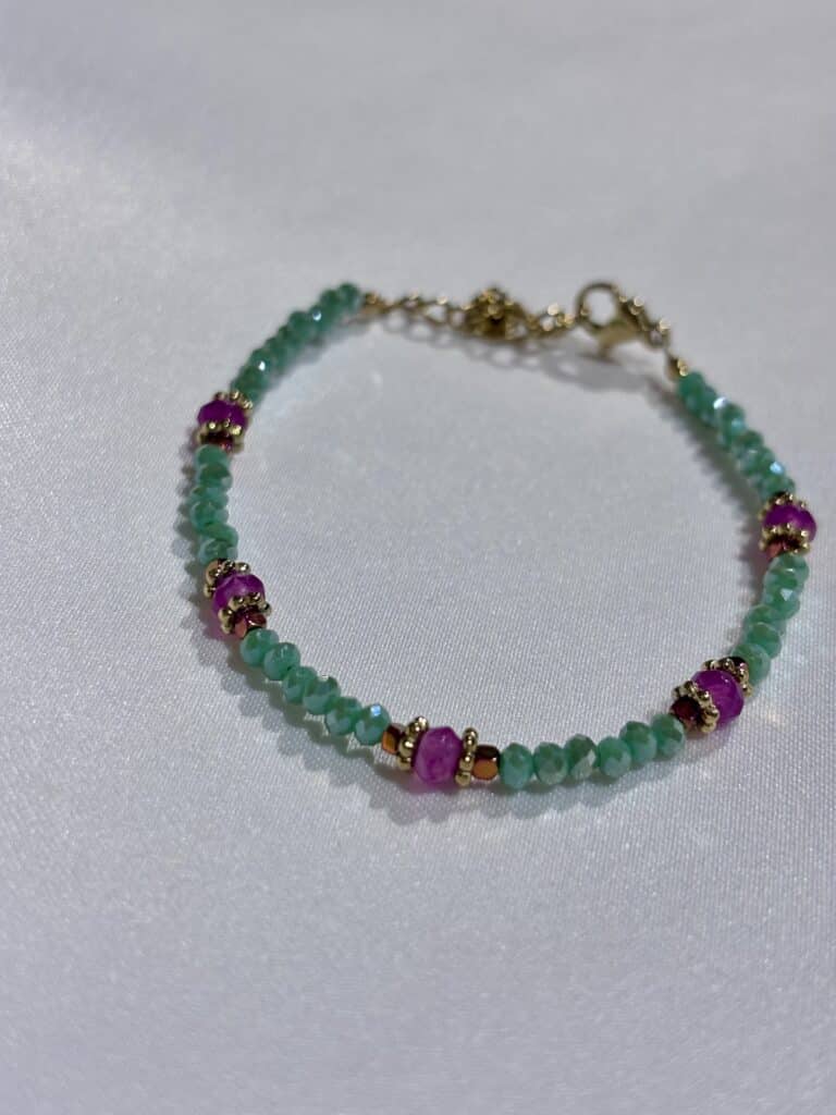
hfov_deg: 28.0
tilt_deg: -43.1
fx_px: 1674
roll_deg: -1.3
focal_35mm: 52
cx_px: 418
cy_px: 558
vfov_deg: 36.8
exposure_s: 1/247
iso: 32
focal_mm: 5.96
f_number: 1.6
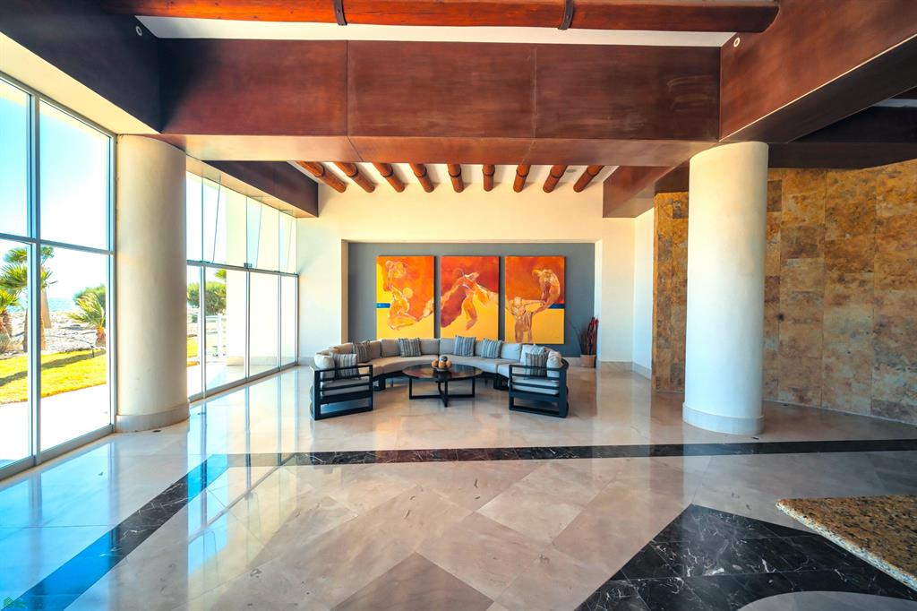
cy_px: 306
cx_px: 458
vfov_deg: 81.2
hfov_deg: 104.3
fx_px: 356
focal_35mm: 14
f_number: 8
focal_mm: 14
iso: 250
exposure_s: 1/60
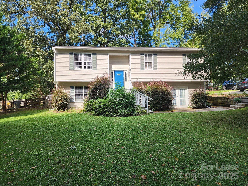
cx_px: 124
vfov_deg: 58.9
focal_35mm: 23
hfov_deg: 73.9
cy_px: 93
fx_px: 165
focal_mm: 6.4
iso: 12
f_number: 1.8
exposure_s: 1/363
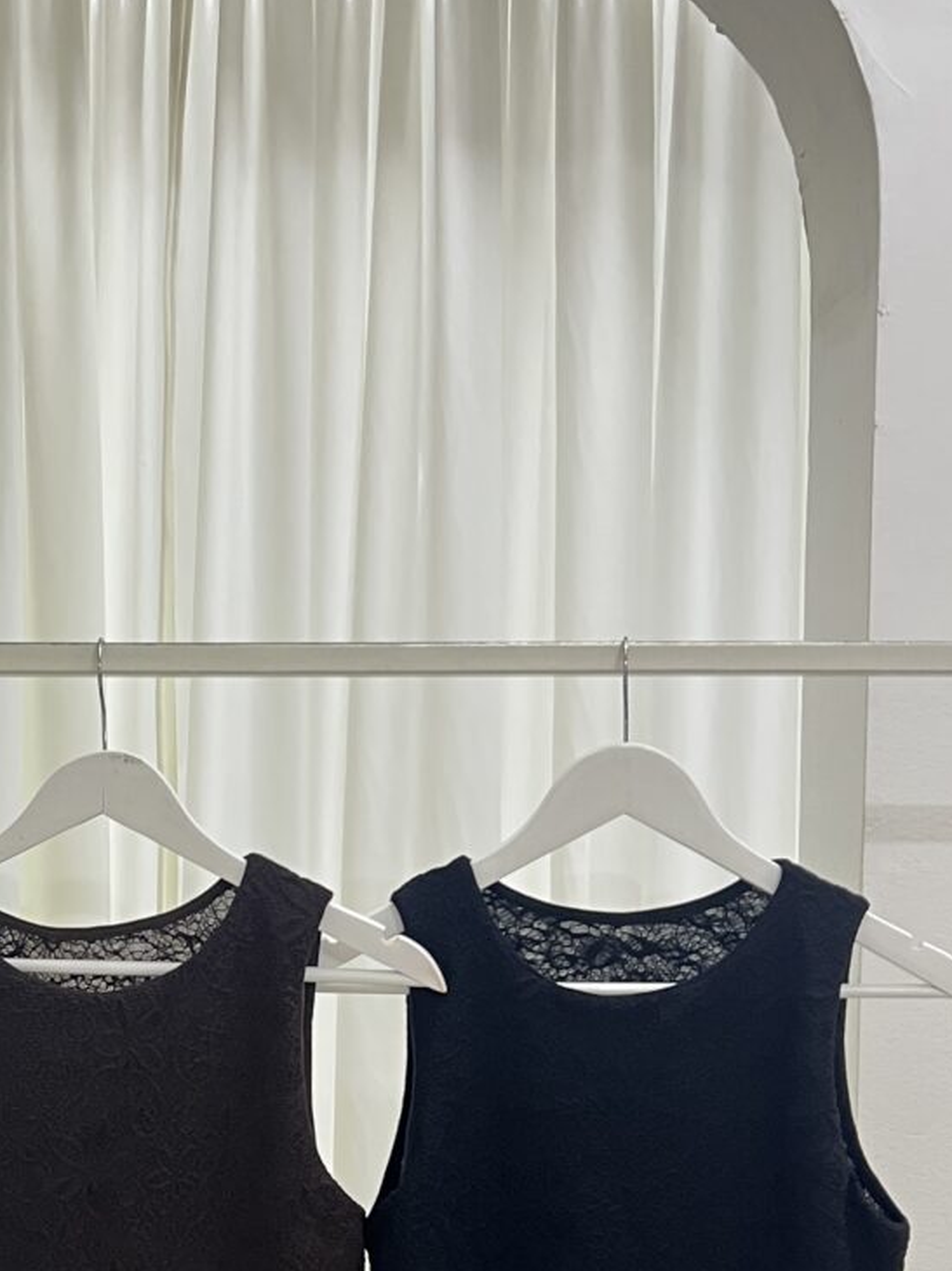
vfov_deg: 33.1
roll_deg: +0.7
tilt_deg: -0.7
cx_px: 96
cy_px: 968
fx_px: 2091
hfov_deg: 24.9
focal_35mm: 57
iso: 160
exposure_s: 1/50
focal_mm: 5.7
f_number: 1.5
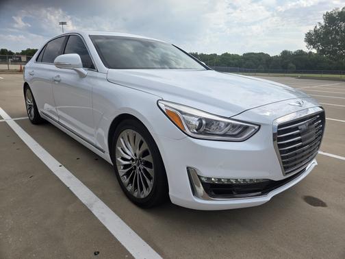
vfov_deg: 58.9
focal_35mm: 23
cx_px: 172
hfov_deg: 73.9
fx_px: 229
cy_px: 130
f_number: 1.8
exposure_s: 1/6217
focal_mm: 5.4
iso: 80
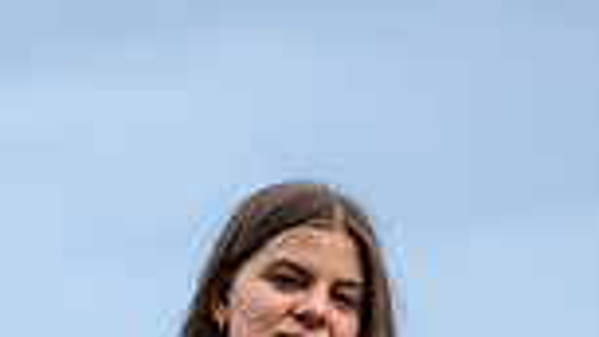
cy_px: 878
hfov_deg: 14.0
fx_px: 2446
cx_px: 274
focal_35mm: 154
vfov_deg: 7.3
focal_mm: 50
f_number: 1.2
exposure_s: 1/640
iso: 320
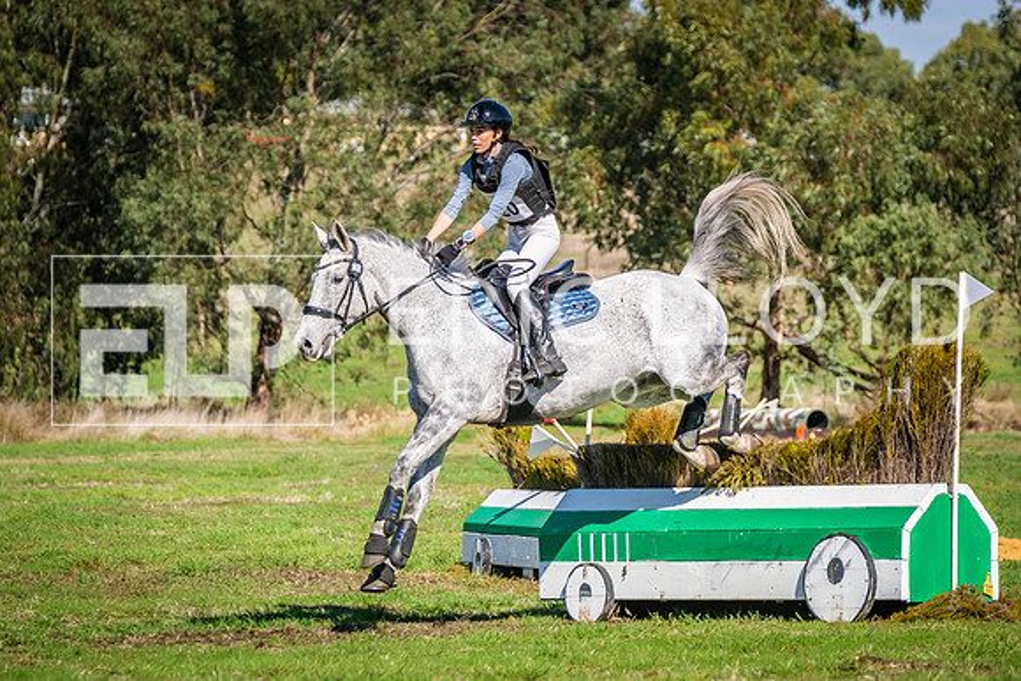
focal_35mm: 205
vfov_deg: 6.7
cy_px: 290
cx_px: 516
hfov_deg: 10.1
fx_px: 5804
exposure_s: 1/2500
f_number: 3.2
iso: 160
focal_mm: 98.2
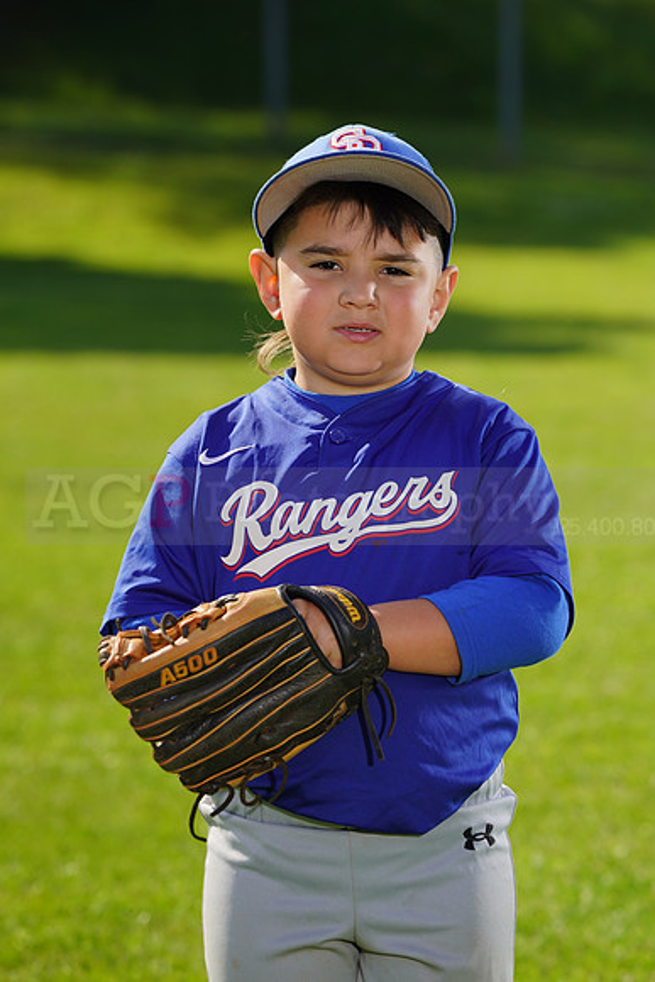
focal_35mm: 235
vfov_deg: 8.8
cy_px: 491
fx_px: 6409
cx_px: 328
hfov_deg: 5.9
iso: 100
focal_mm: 235
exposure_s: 1/250
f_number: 9
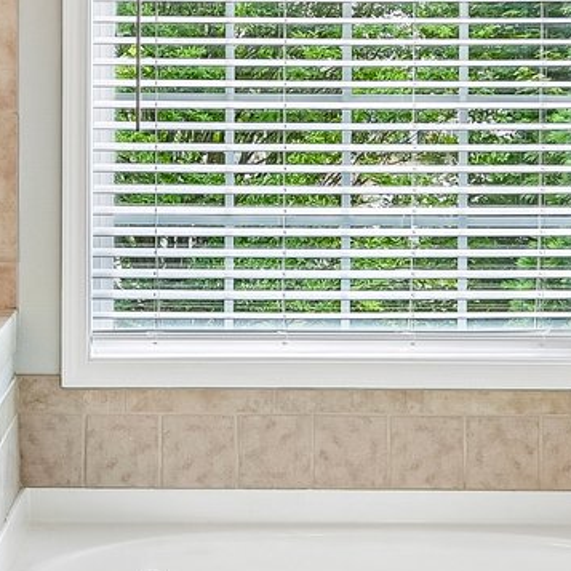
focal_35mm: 78
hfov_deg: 22.1
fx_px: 1456
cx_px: 182
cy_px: 164
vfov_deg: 22.0
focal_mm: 16
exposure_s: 1/8
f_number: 8
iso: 200
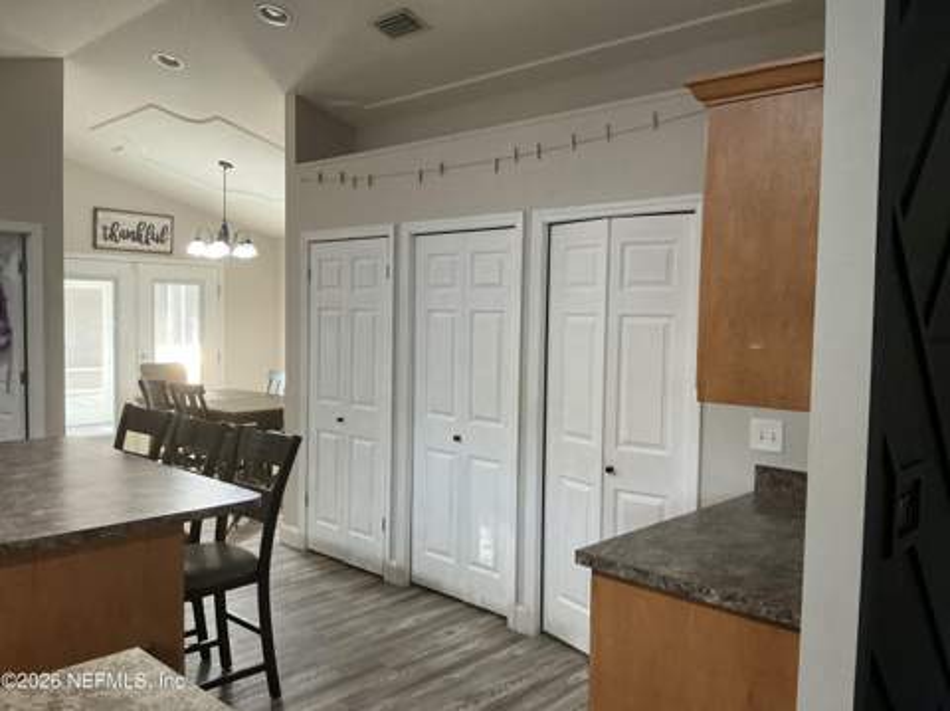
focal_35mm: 28
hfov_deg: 63.5
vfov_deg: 49.7
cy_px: 356
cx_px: 475
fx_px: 768
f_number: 1.8
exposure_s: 1/60
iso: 200
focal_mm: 3
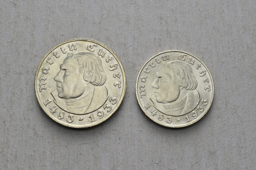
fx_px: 585
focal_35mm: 82
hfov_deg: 24.7
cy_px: 85
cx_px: 128
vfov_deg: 16.5
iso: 400
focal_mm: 55
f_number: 14
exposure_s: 1/250
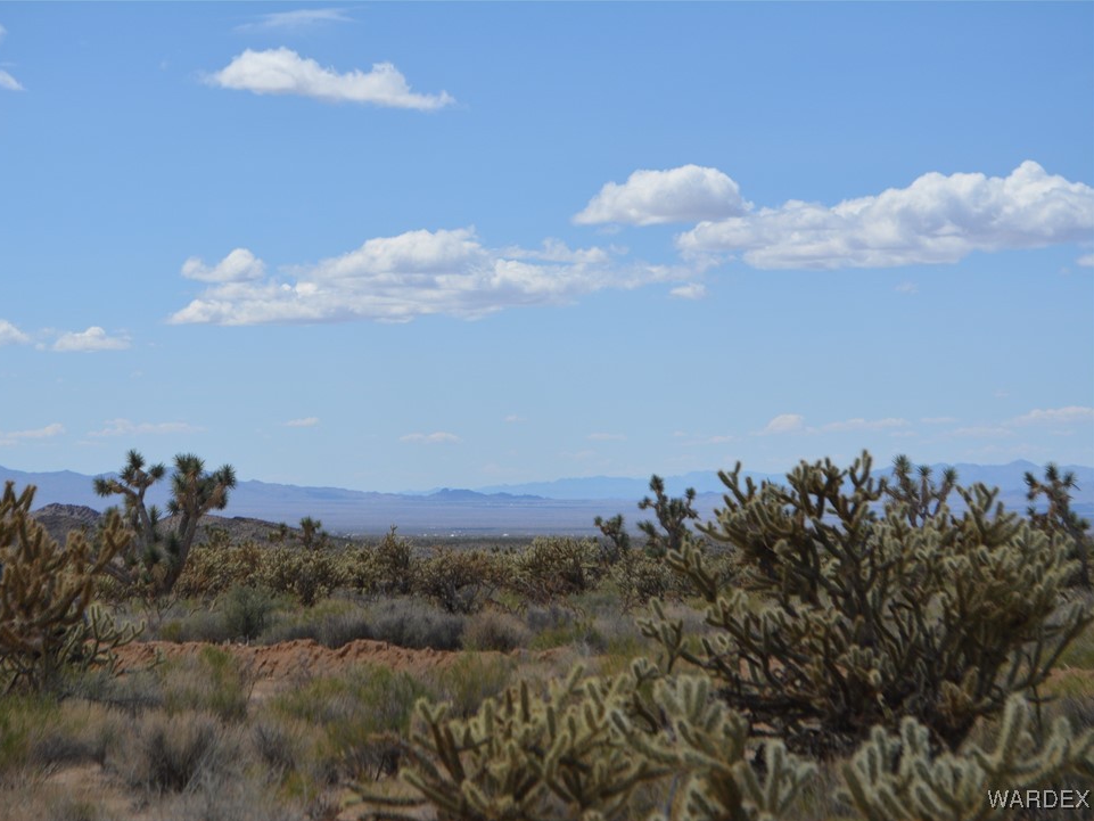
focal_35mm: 90
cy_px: 411
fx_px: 2830
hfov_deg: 21.9
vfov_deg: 16.5
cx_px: 479
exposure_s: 1/2000
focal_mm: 55
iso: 400
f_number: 8
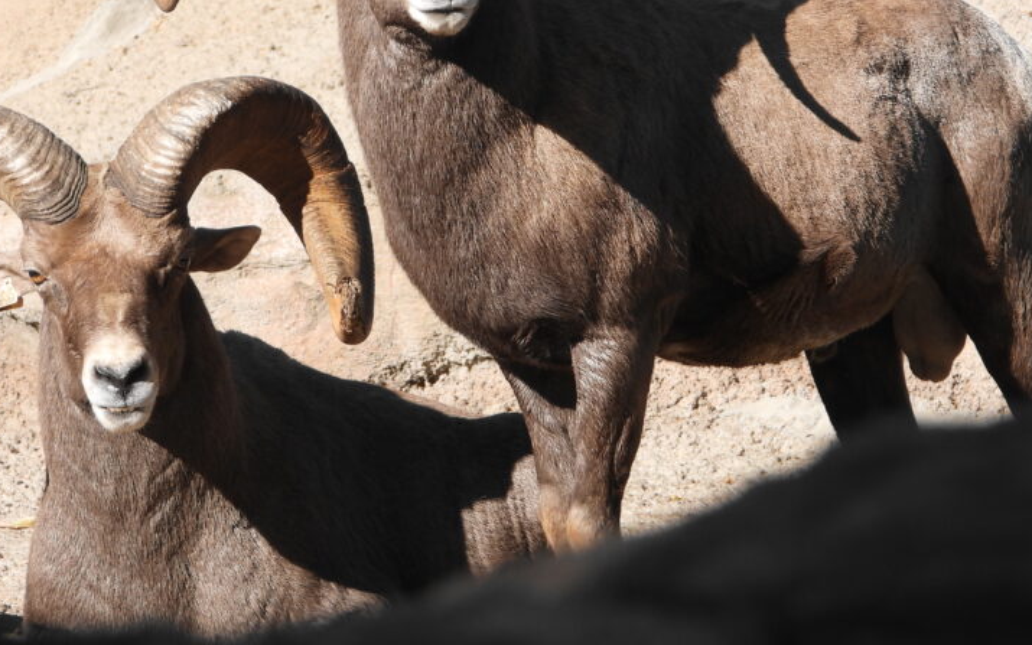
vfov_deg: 3.7
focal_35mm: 357
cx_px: 491
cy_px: 206
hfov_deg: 5.9
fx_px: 10042
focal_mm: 42.2
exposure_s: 1/500
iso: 100
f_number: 4.5
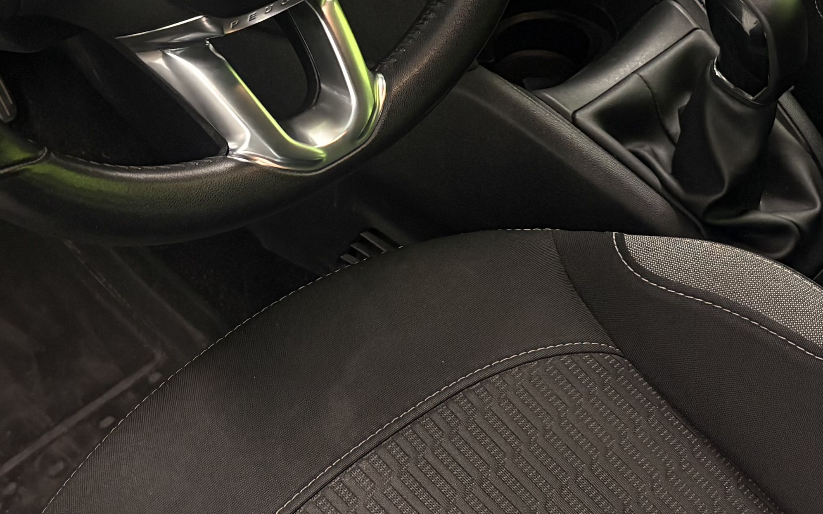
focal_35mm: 79
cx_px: 490
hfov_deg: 26.1
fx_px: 1772
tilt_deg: -35.9
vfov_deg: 16.0
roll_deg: -3.1
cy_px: -71
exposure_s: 1/50
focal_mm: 5.96
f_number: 1.6
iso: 250
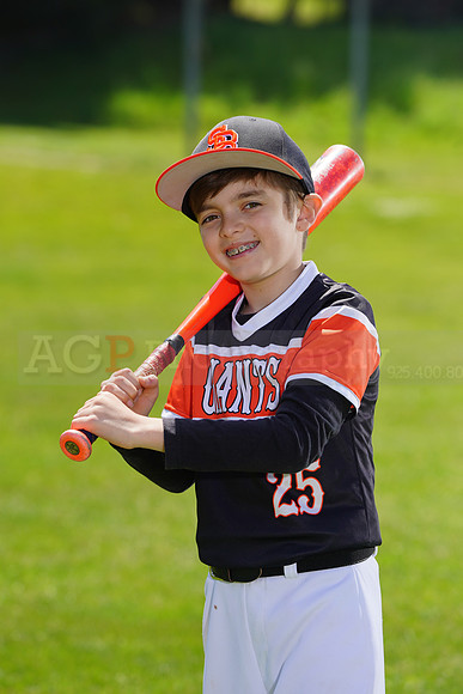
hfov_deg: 5.9
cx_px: 232
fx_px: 4530
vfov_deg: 8.8
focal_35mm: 235
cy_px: 347
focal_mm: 235
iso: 100
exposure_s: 1/250
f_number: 8
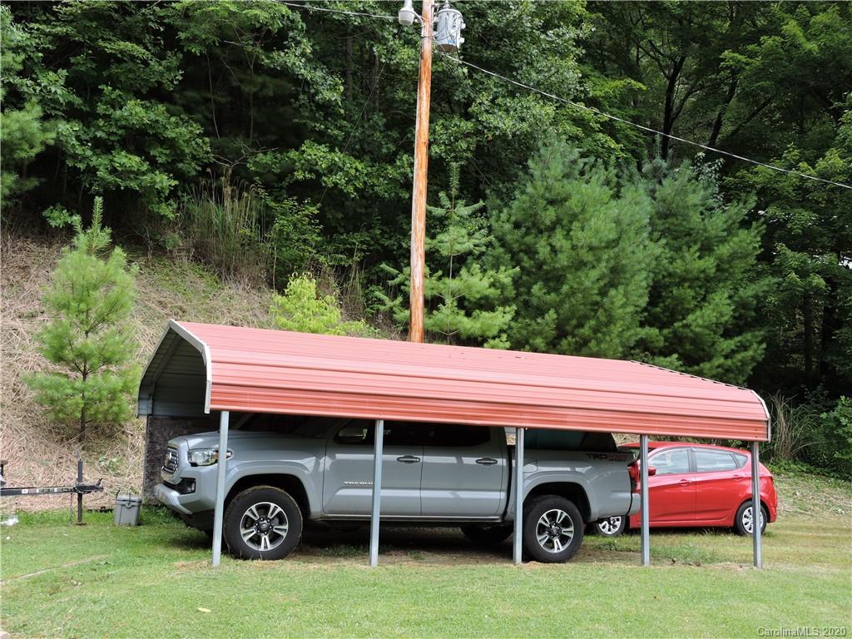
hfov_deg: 46.8
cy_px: 320
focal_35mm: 40
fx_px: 985
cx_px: 426
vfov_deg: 36.0
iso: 100
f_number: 3.8
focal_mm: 7.2
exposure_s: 1/200
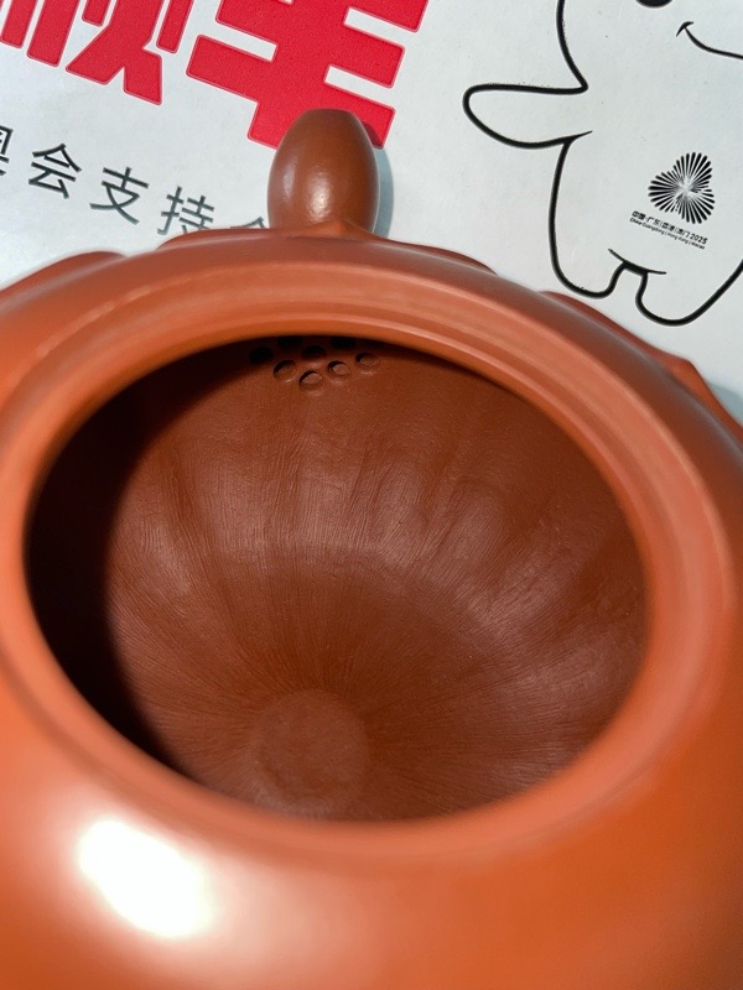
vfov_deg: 67.3
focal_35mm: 26
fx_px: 744
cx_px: 372
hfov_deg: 53.1
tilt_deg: -87.1
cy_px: 495
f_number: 1.6
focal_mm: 4.2
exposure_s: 1/66
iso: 32
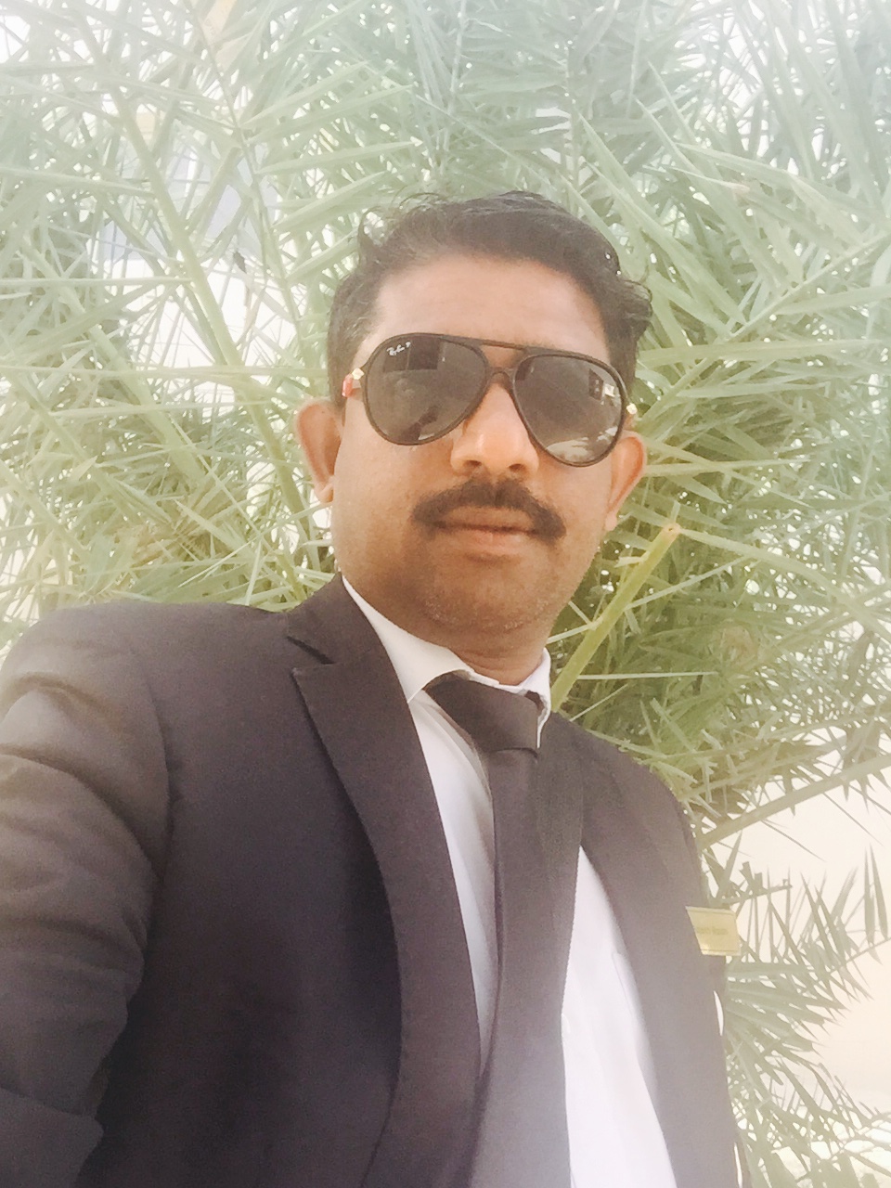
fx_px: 1064
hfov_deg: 45.4
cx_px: 446
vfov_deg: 58.4
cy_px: 594
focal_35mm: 31
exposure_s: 1/60
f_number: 2.2
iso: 50
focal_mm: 2.65
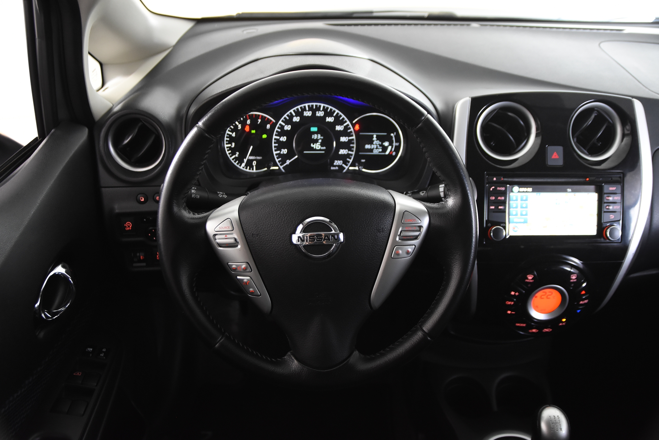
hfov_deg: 57.2
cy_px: 220
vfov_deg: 40.0
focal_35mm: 33
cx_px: 330
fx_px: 604
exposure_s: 1/40
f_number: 3.2
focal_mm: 22
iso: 1600
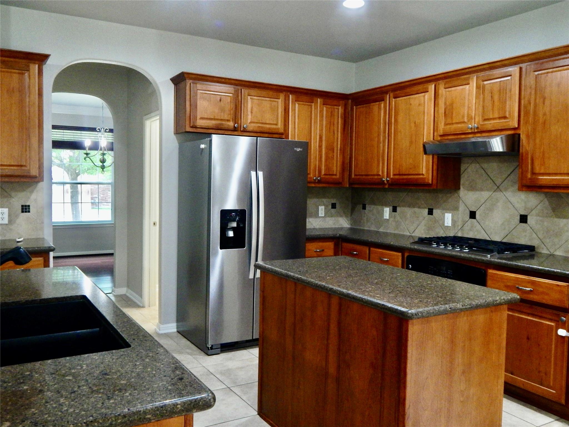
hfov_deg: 58.4
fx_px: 510
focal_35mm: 31
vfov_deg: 45.4
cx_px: 284
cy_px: 214
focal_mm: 5.6
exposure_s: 1/20
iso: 400
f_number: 3.2
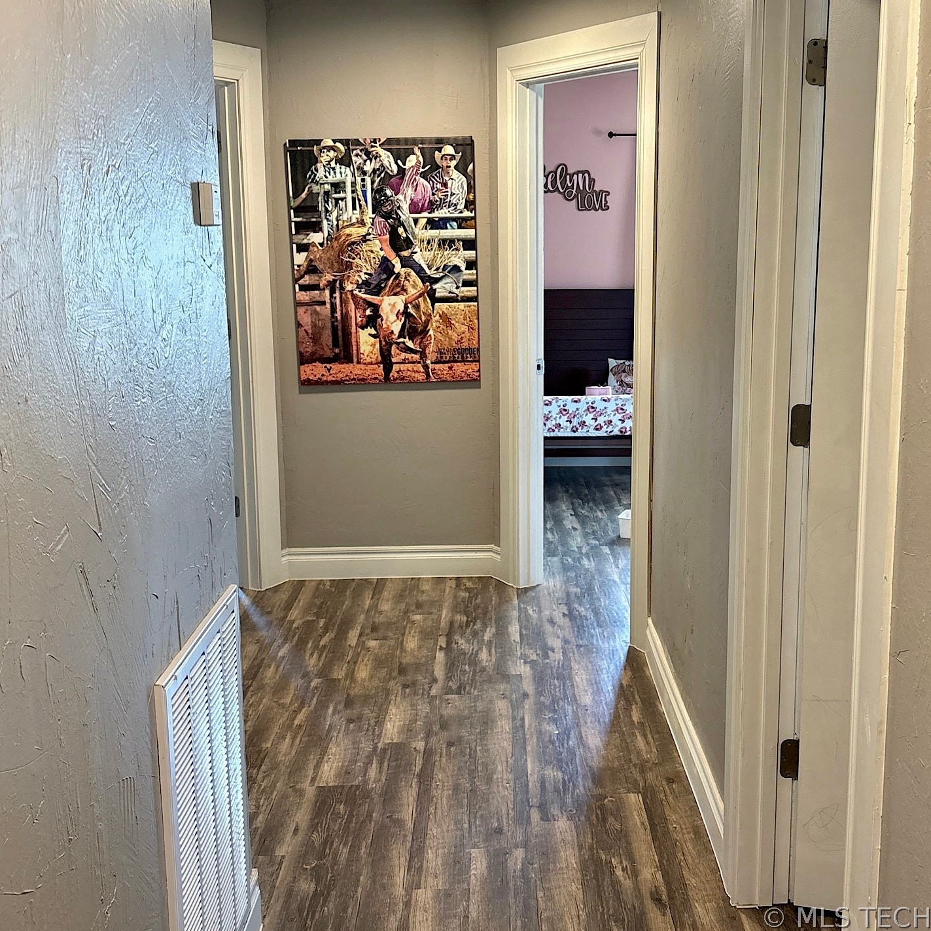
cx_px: 557
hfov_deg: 52.2
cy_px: 468
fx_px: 943
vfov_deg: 52.5
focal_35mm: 31
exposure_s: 1/60
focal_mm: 5.96
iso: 125
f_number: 1.6
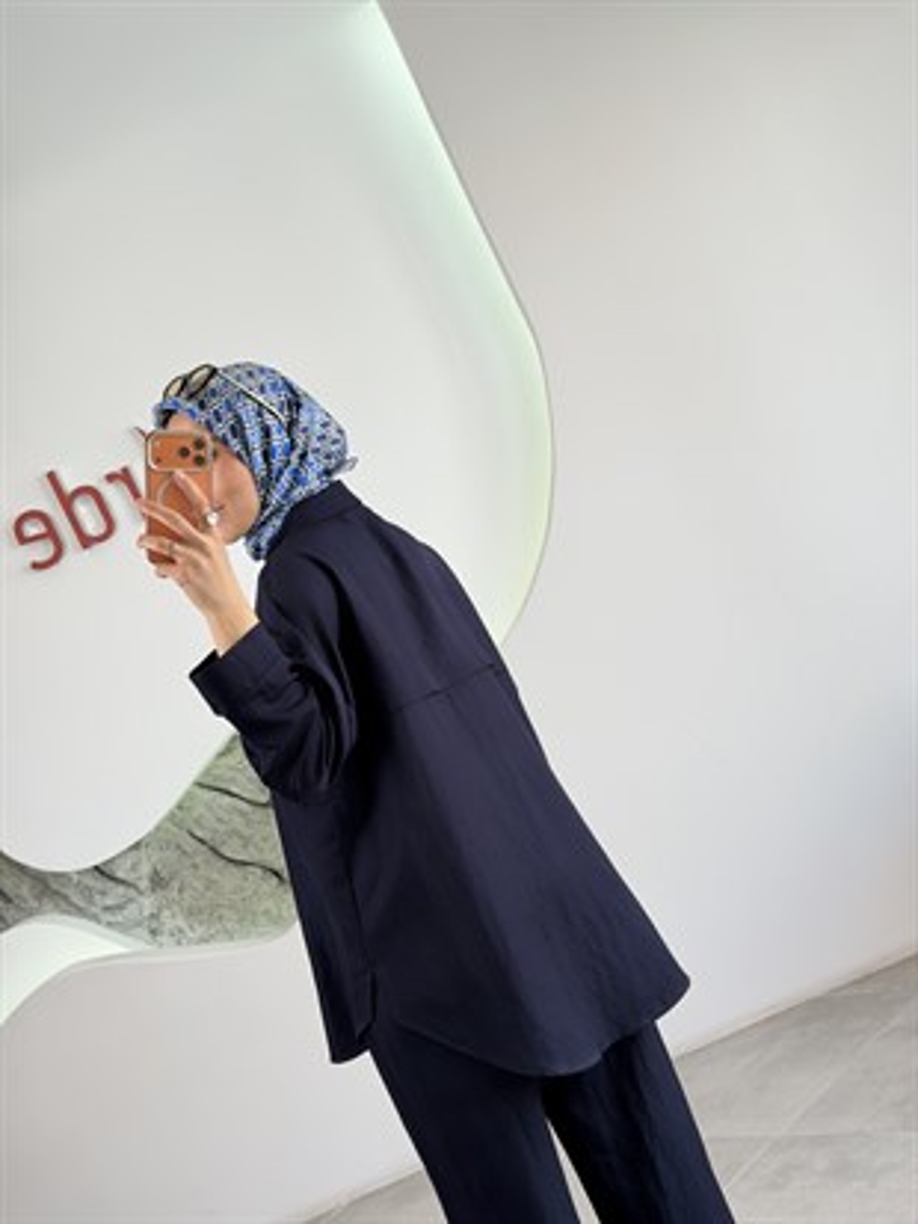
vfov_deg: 39.6
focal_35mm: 48
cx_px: 459
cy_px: 612
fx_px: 1696
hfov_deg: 30.3
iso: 50
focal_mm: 6.76
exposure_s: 1/125
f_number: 1.78
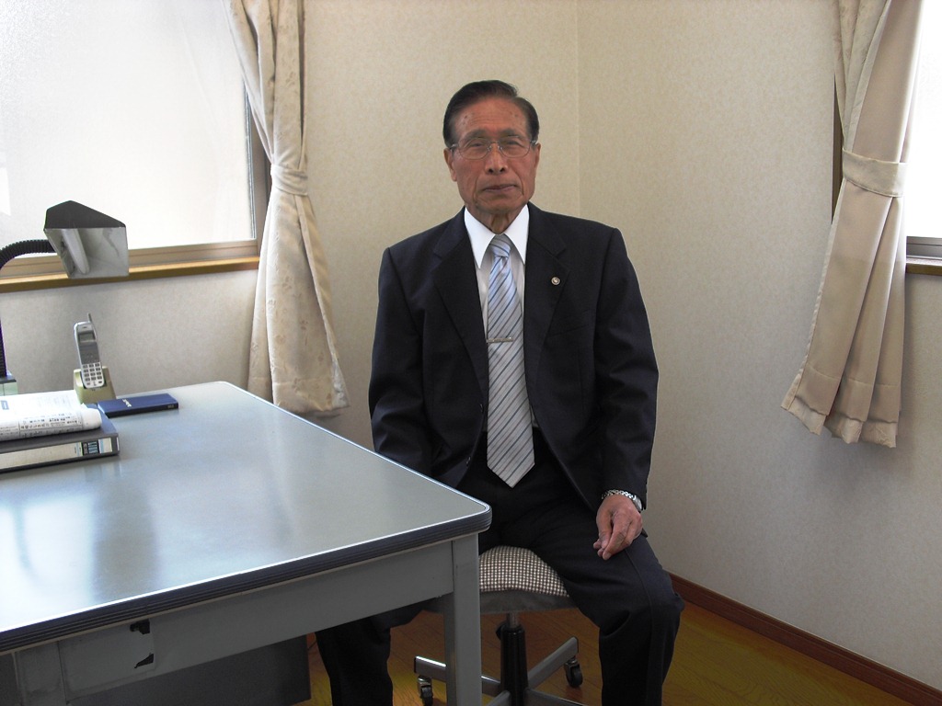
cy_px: 353
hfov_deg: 51.4
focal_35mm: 36
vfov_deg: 39.7
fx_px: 980
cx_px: 471
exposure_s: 1/80
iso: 100
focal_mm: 6.3
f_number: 3.1
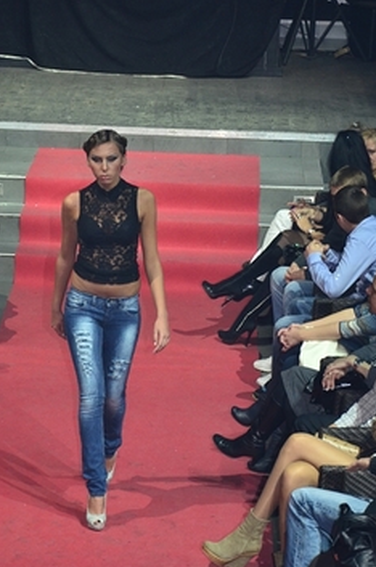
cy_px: 267
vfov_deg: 12.4
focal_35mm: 166
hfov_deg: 8.2
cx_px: 112
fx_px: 2607
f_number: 5.6
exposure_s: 1/80
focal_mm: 75
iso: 640
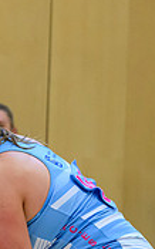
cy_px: 328
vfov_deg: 3.4
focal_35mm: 619
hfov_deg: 2.1
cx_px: -269
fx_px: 4194
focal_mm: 140
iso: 4000
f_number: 3.2
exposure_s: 1/1250
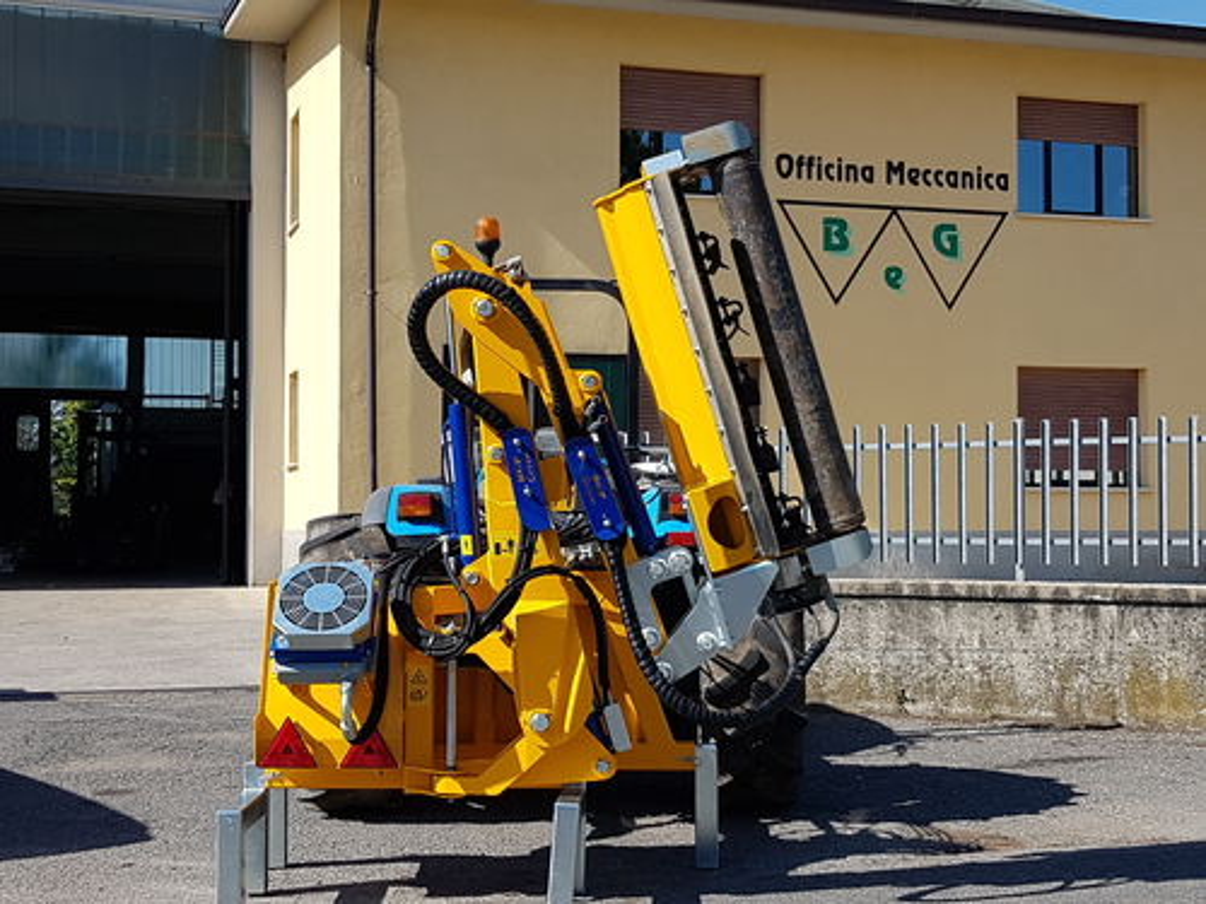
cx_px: 603
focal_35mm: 26
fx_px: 906
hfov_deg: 67.3
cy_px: 452
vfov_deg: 53.1
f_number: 1.7
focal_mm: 4.2
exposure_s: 1/2512
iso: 50
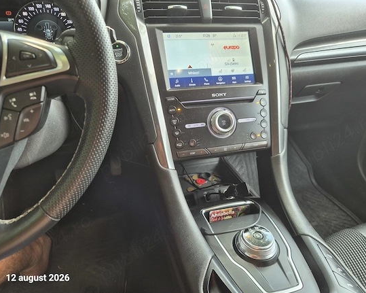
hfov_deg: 68.1
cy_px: 152
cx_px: 190
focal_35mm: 25
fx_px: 271
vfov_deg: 56.8
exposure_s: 1/180
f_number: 1.8
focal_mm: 5.4
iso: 125
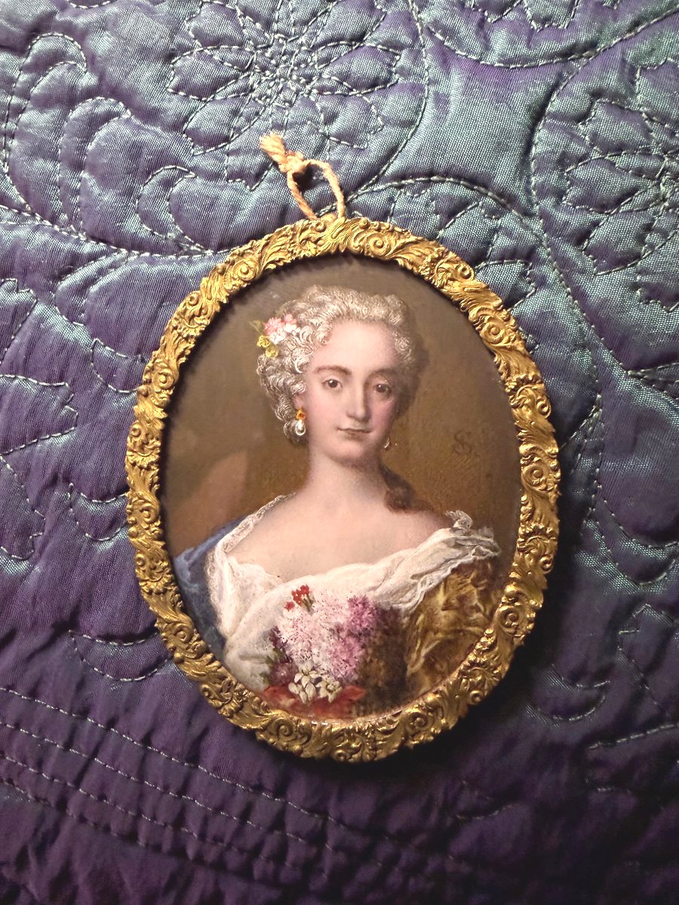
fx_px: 628
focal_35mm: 24
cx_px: 340
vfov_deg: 71.6
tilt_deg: -77.9
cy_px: 452
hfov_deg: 56.8
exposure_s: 1/60
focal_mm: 2.22
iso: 1000
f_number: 2.2
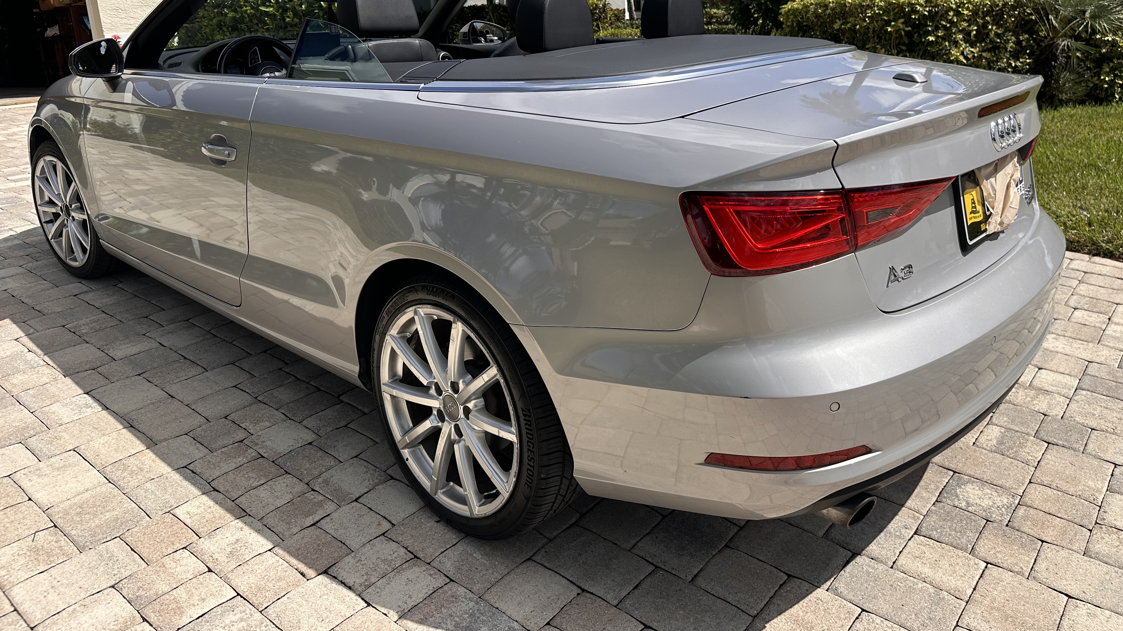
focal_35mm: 27
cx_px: 573
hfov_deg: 69.9
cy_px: 212
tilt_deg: -14.2
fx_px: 804
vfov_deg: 42.3
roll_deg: +2.8
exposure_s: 1/6211
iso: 80
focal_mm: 6.86
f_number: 1.78
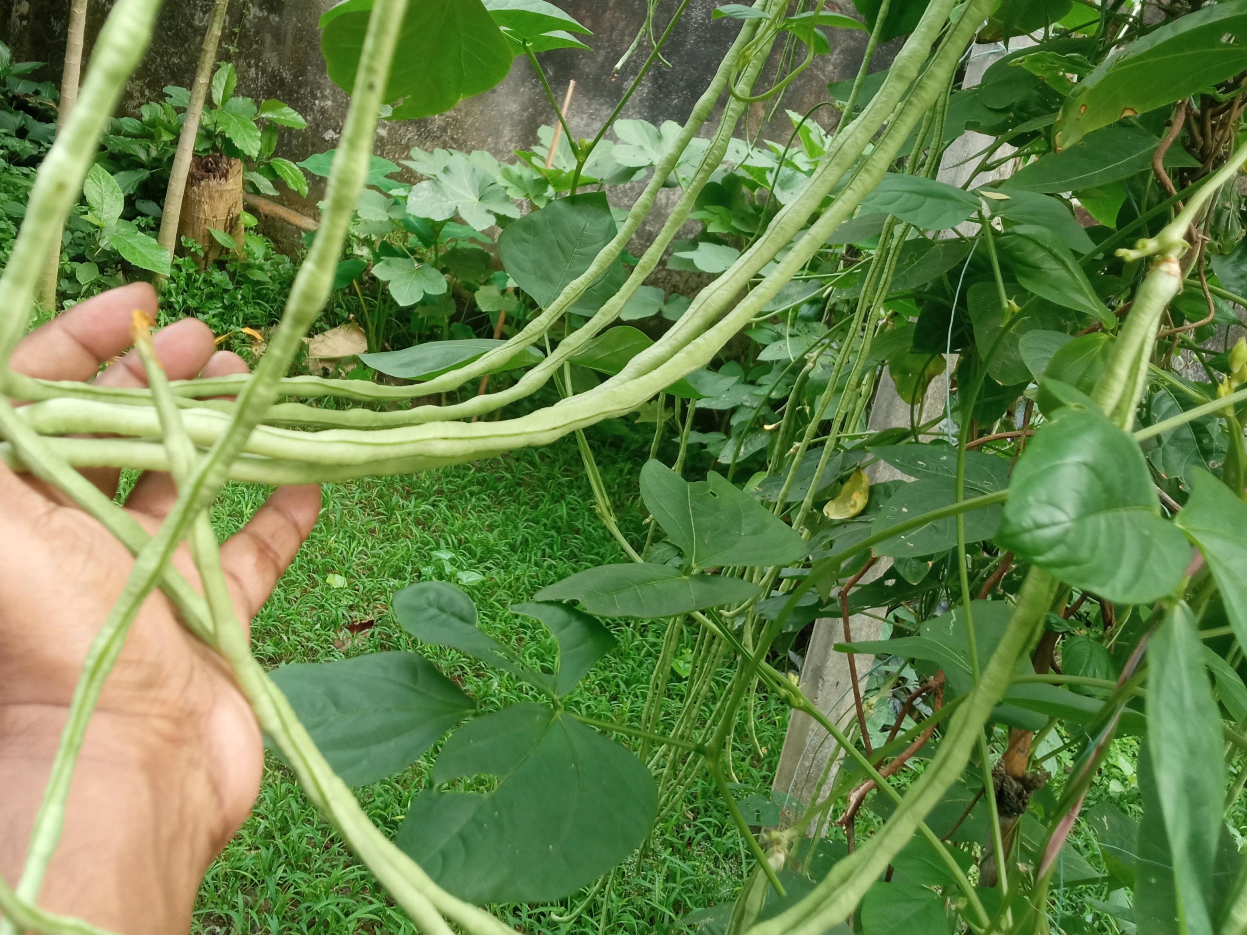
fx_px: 1297
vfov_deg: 39.6
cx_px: 556
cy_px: 422
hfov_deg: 51.3
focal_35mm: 36
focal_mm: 3.79
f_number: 2.2
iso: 184
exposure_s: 1/100
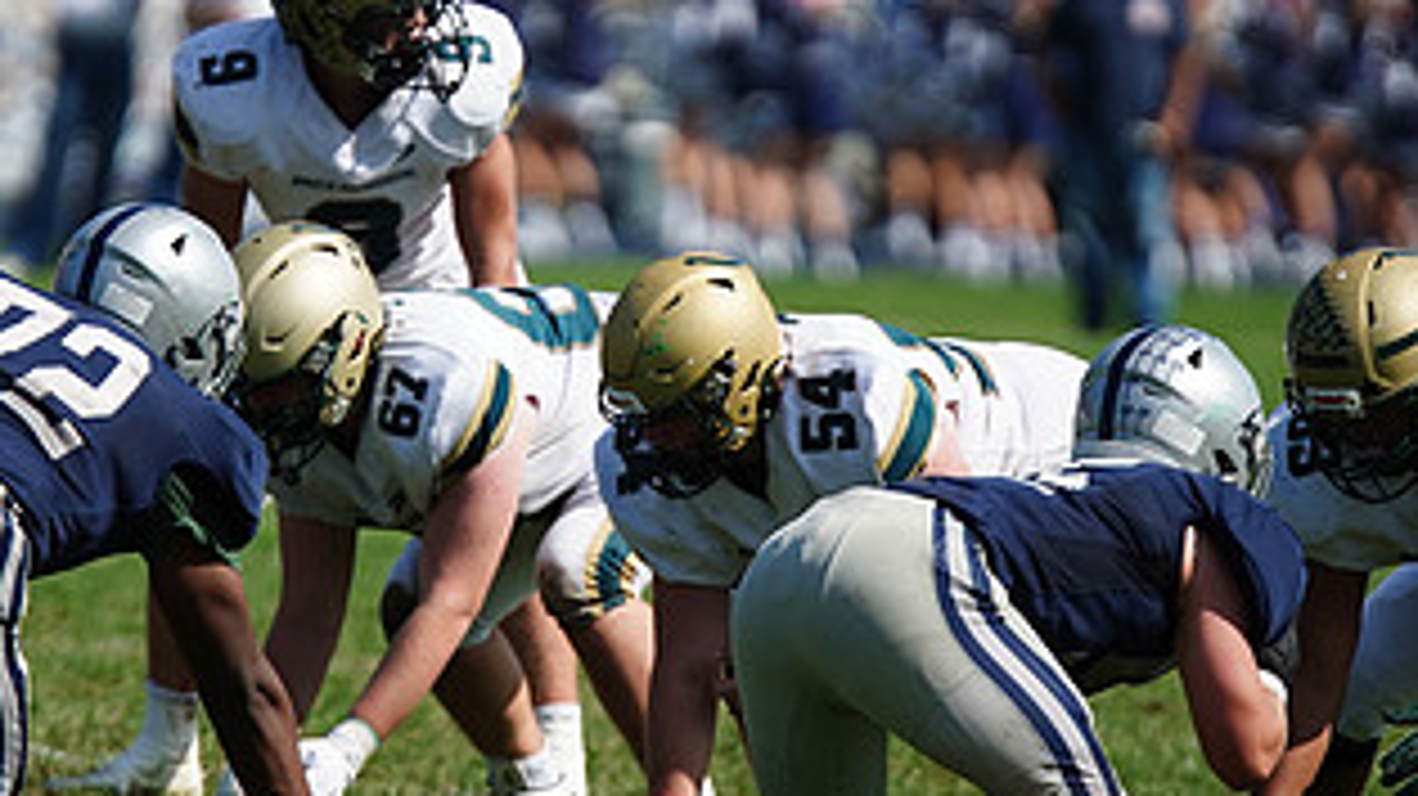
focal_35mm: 578
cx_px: 545
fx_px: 21727
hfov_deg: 3.7
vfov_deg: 2.1
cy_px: 250
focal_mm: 300
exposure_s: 1/6400
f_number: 2.8
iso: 400
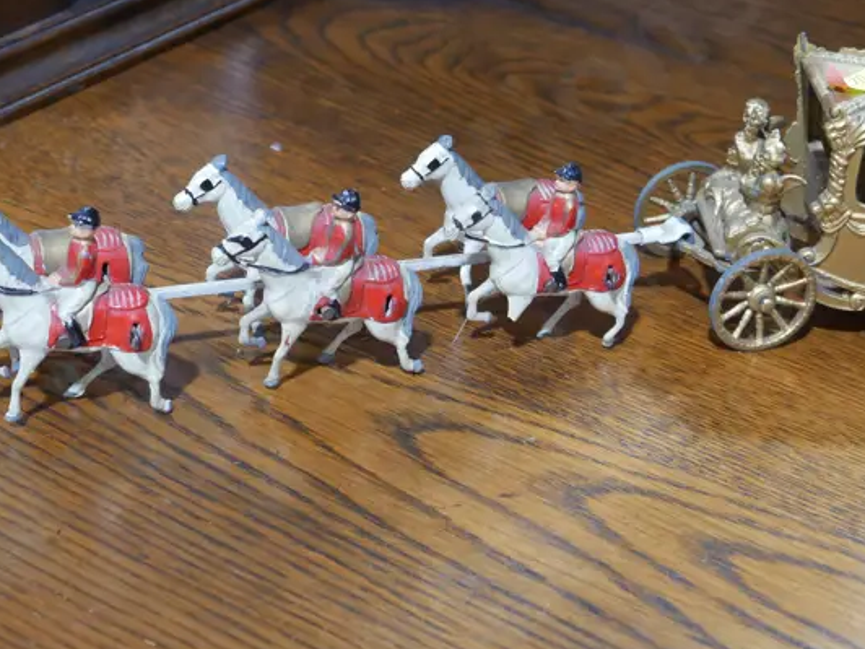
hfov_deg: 25.3
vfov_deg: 19.1
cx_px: 400
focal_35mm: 77
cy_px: 240
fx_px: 1924
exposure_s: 1/60
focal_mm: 20
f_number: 4.4
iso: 1000
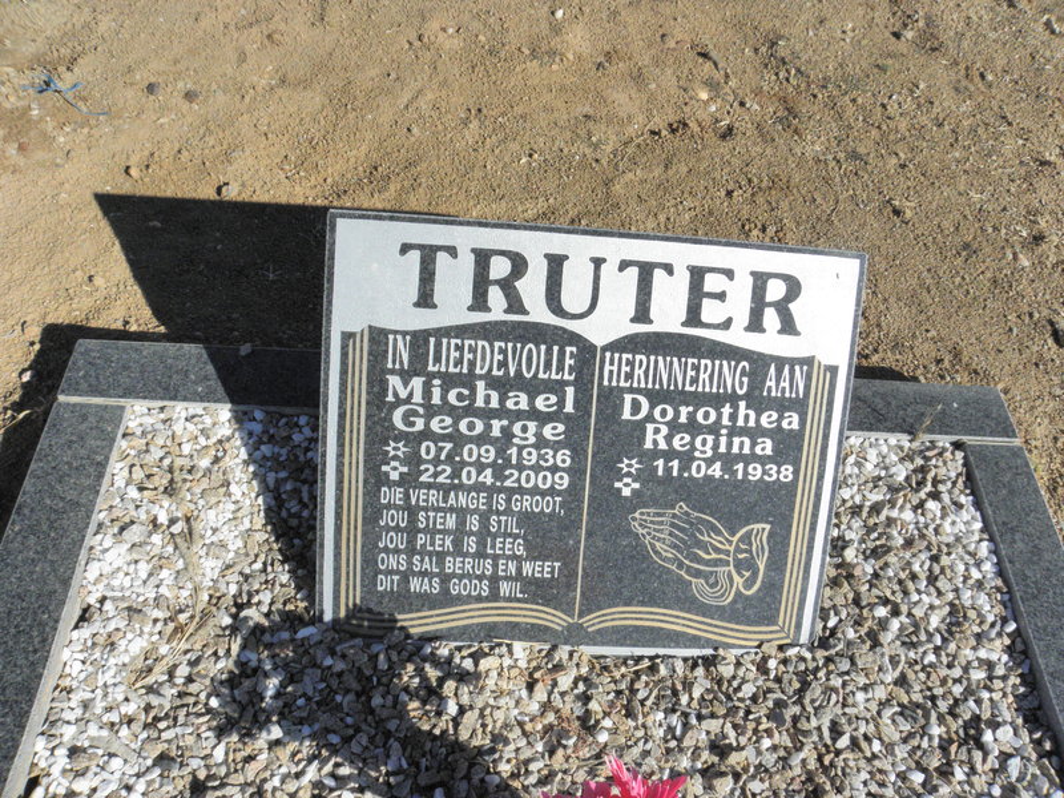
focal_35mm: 26
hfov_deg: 67.3
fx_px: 799
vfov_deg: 53.1
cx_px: 532
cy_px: 399
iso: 200
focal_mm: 4.6
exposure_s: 1/1250
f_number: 6.3
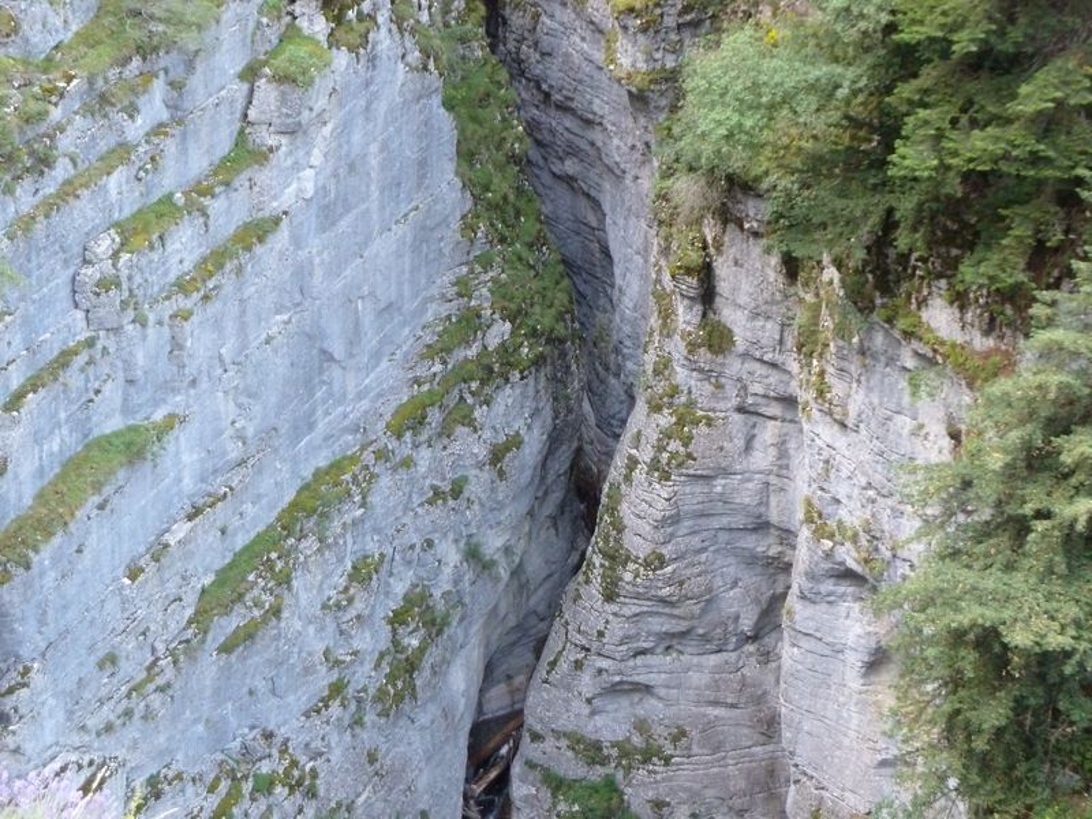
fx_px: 2114
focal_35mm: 67
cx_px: 546
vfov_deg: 21.9
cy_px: 410
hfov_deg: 29.0
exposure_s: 1/30
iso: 500
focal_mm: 11
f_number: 4.1
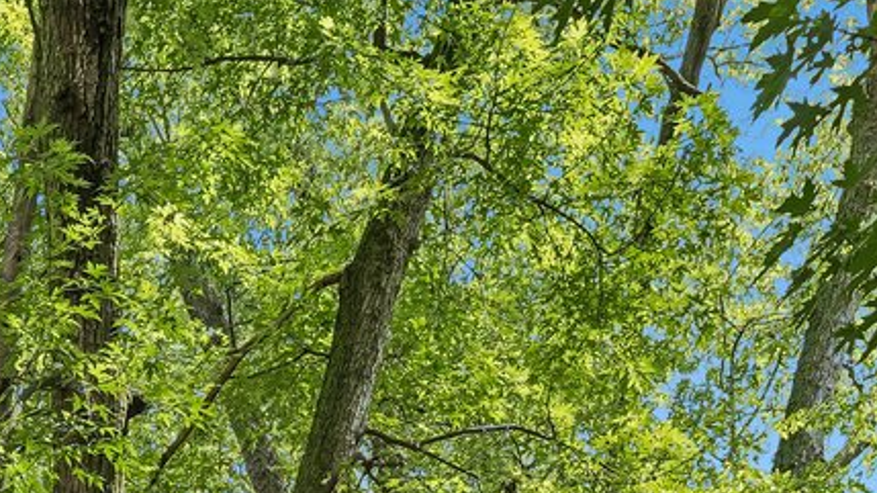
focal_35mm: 70
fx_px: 1627
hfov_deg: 29.6
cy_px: 1257
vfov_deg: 12.5
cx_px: 196
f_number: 10
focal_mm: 14
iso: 100
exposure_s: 1/15
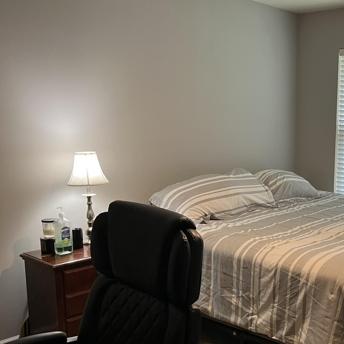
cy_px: 213
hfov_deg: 36.4
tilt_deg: -11.2
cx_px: 296
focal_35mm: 44
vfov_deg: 38.1
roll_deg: -0.7
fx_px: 495
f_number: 1.6
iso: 125
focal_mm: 5.1
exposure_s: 1/60
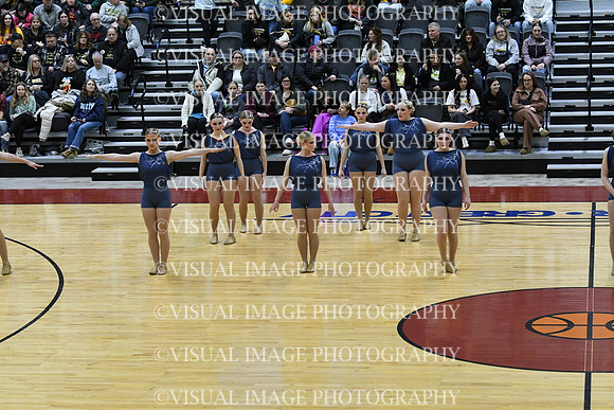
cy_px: 205
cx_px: 307
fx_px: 1791
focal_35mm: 105
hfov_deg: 19.5
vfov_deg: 13.0
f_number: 4
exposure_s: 1/400
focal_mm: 70
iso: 4000
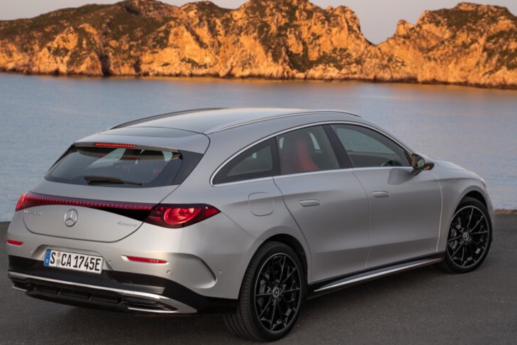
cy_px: 176
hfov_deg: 25.7
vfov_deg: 17.3
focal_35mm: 79
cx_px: 216
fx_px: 1130
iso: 125
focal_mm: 55.5
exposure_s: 1/100
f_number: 5
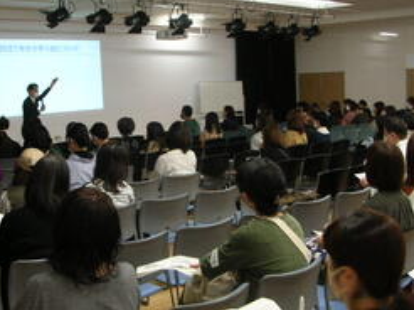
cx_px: 172
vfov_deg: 25.6
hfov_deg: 33.7
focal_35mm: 57
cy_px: 172
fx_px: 681
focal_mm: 5.8
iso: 50
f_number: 2.8
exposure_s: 1/7.4
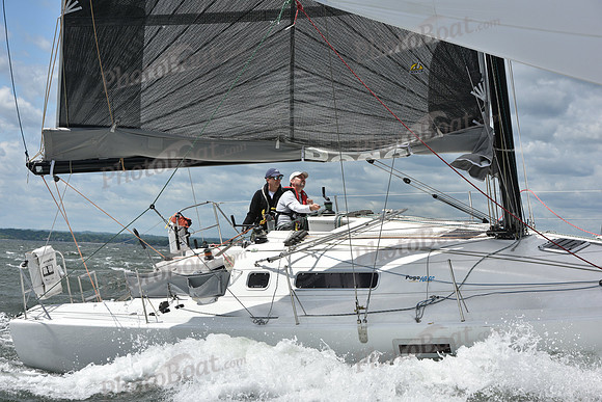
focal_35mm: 98
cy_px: 201
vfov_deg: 14.0
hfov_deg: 20.8
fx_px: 1639
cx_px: 301
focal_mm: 98
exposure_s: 1/1600
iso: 320
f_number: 9
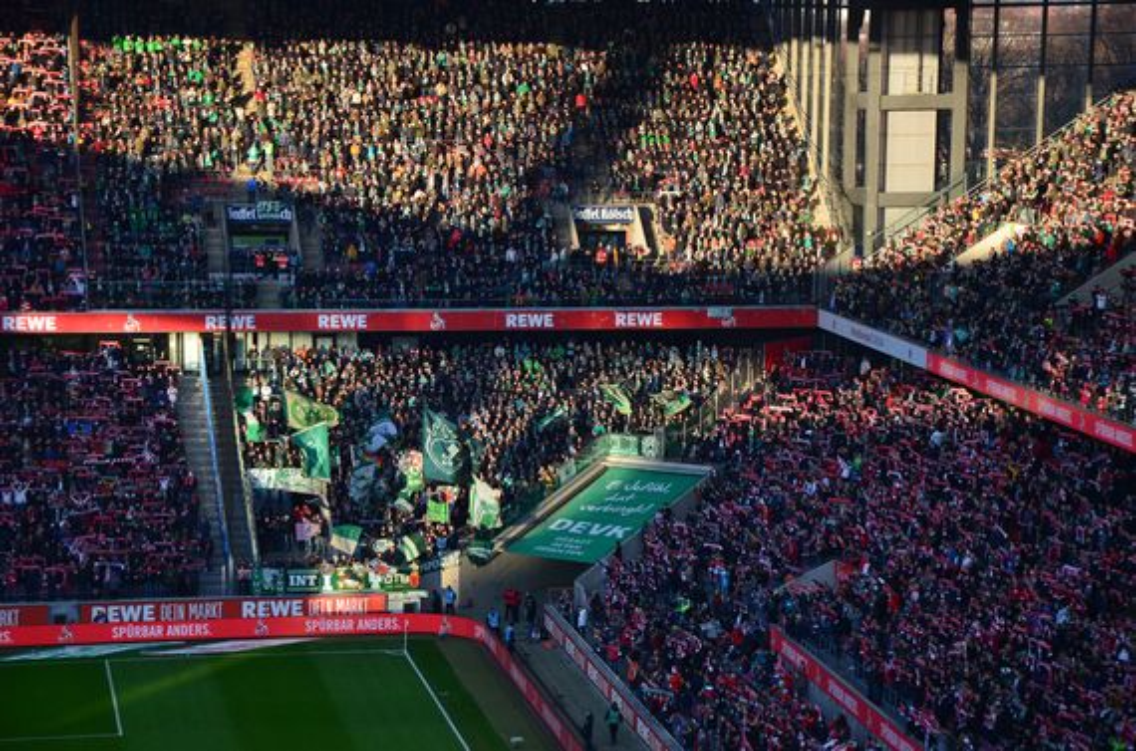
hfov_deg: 19.5
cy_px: 376
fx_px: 3305
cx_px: 568
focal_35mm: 105
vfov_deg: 13.0
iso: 400
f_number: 5.3
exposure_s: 1/320
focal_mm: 70
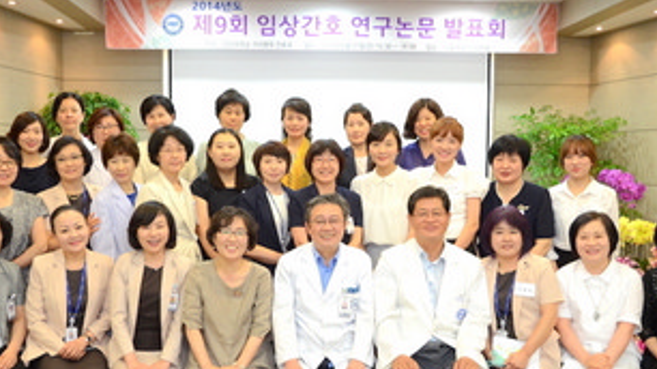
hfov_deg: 49.4
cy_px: 216
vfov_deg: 28.9
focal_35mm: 41
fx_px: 714
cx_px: 322
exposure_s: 1/60
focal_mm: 20
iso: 1250
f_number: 4.5
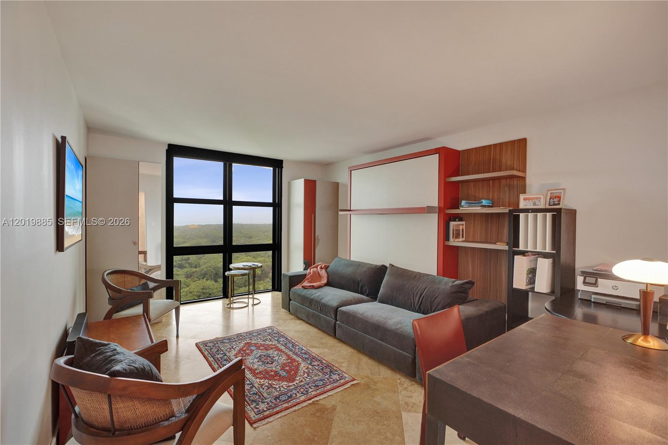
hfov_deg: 96.7
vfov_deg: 73.7
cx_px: 334
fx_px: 297
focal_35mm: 16
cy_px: 222
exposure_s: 1/100
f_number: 4
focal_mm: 16
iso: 500
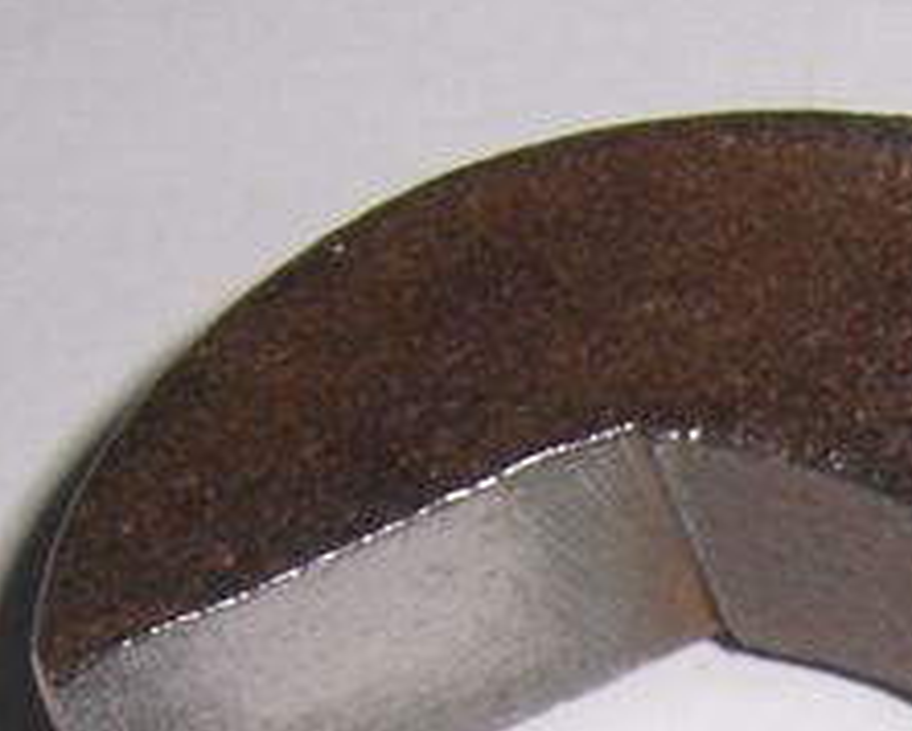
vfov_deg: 9.7
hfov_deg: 12.2
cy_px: 1195
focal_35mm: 154
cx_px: 1126
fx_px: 4160
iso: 100
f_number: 5.5
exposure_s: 1/60
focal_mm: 7.5
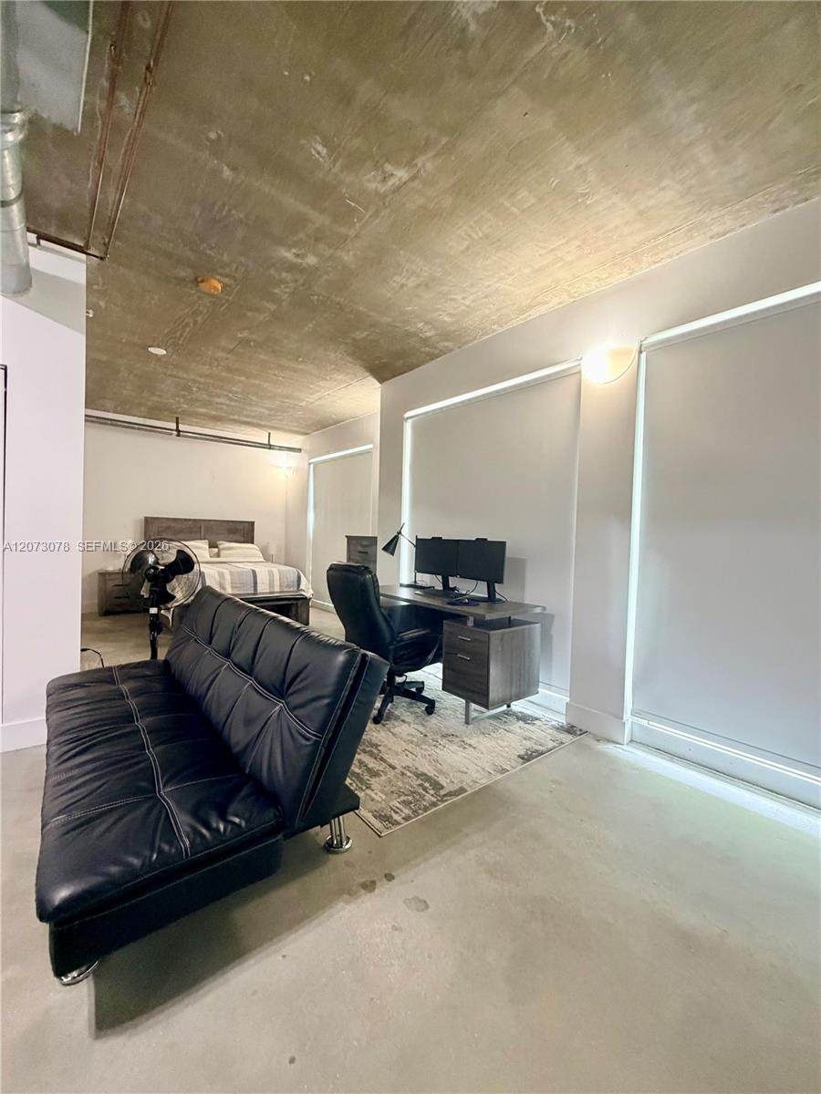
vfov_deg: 102.1
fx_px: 443
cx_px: 410
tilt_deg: -0.7
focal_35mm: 14
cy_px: 547
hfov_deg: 85.7
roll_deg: -2.3
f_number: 2.2
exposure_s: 1/60
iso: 500
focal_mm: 2.22
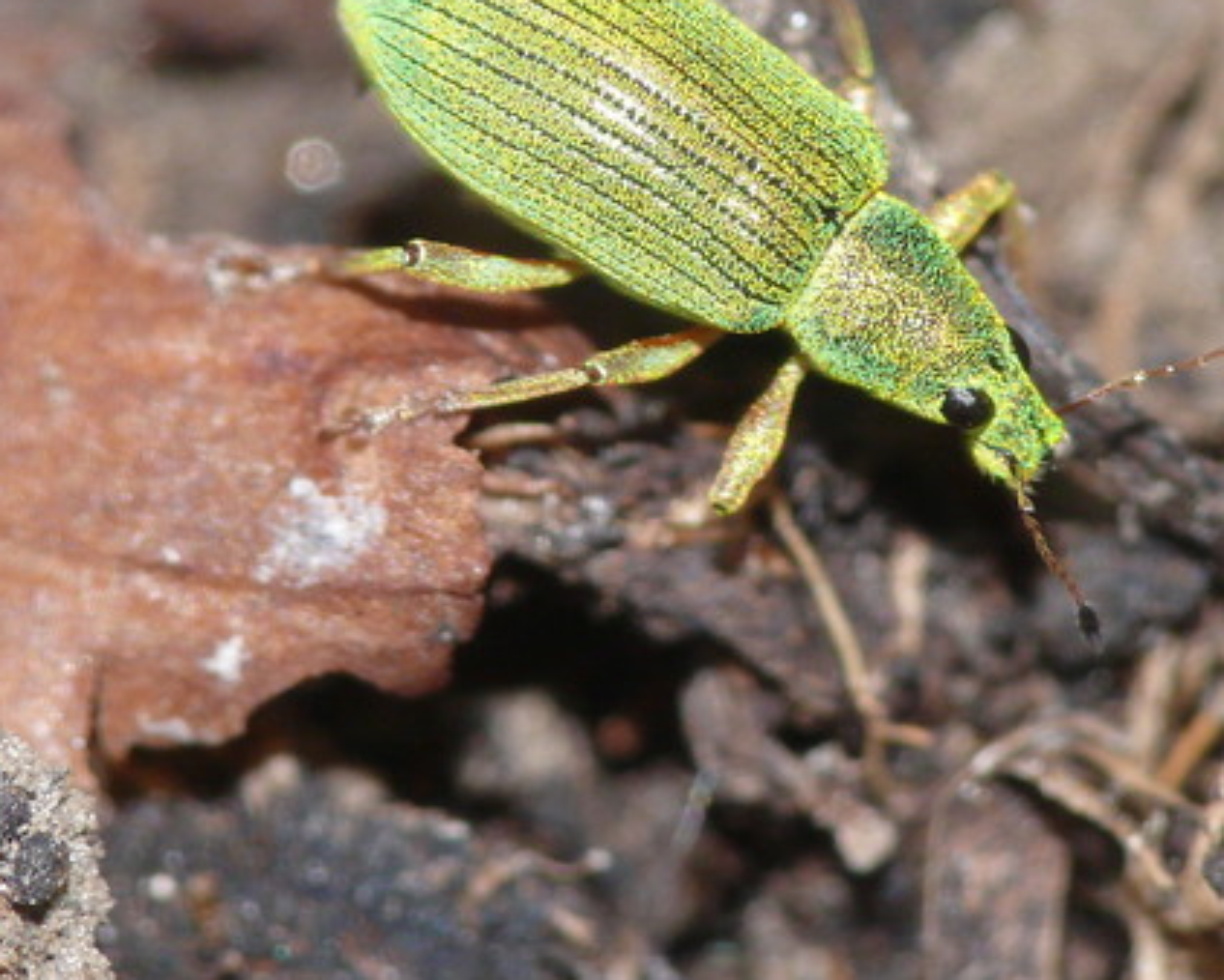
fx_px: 30009
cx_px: 747
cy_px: 287
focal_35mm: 828
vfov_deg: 1.9
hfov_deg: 2.3
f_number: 8
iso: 200
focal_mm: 88.8
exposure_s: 1/80
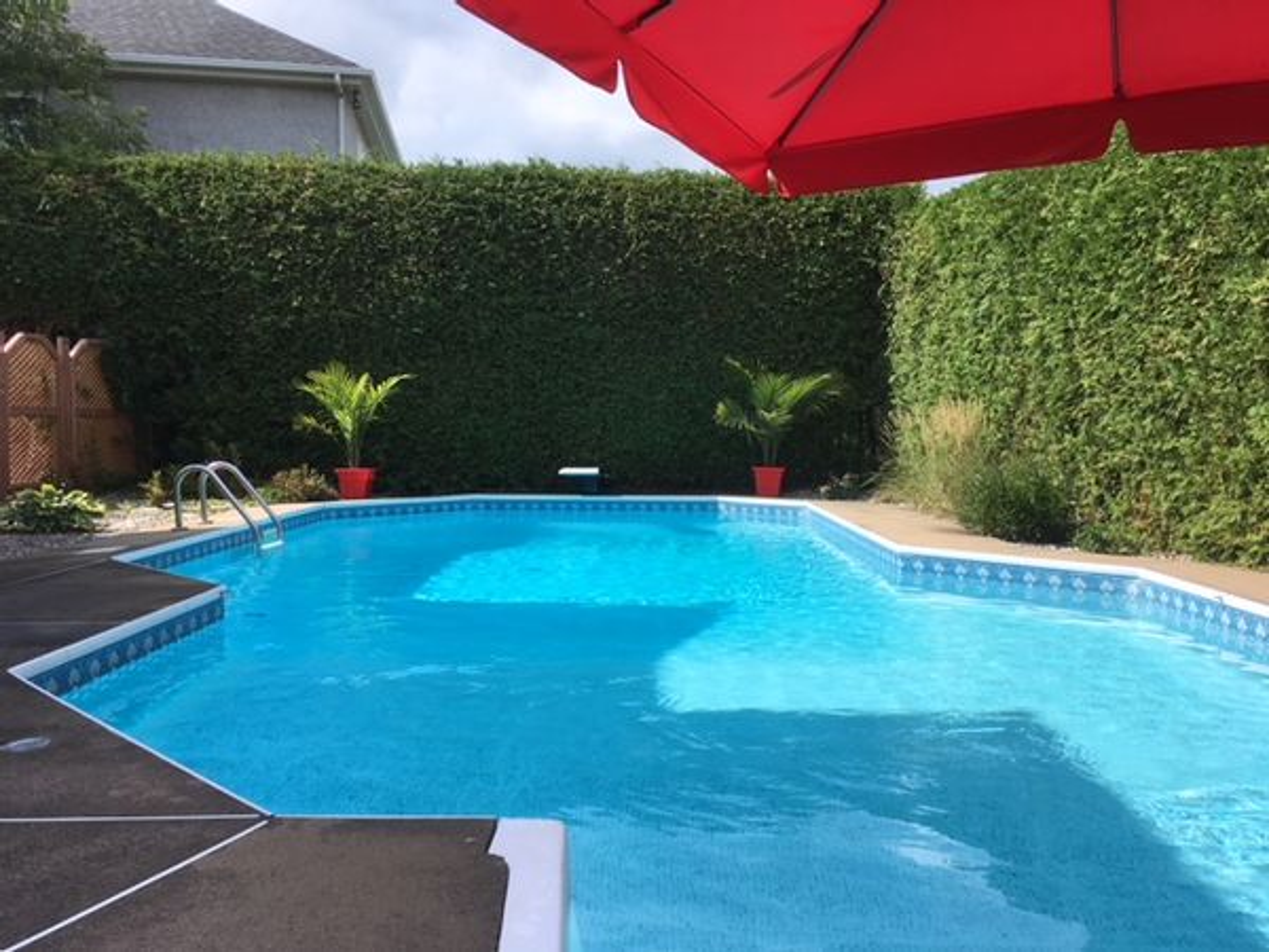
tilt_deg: -3.2
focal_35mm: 29
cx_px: 634
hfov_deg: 61.7
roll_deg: -0.1
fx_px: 1063
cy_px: 476
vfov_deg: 48.2
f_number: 2.2
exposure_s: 1/1221
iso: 25
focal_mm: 4.15
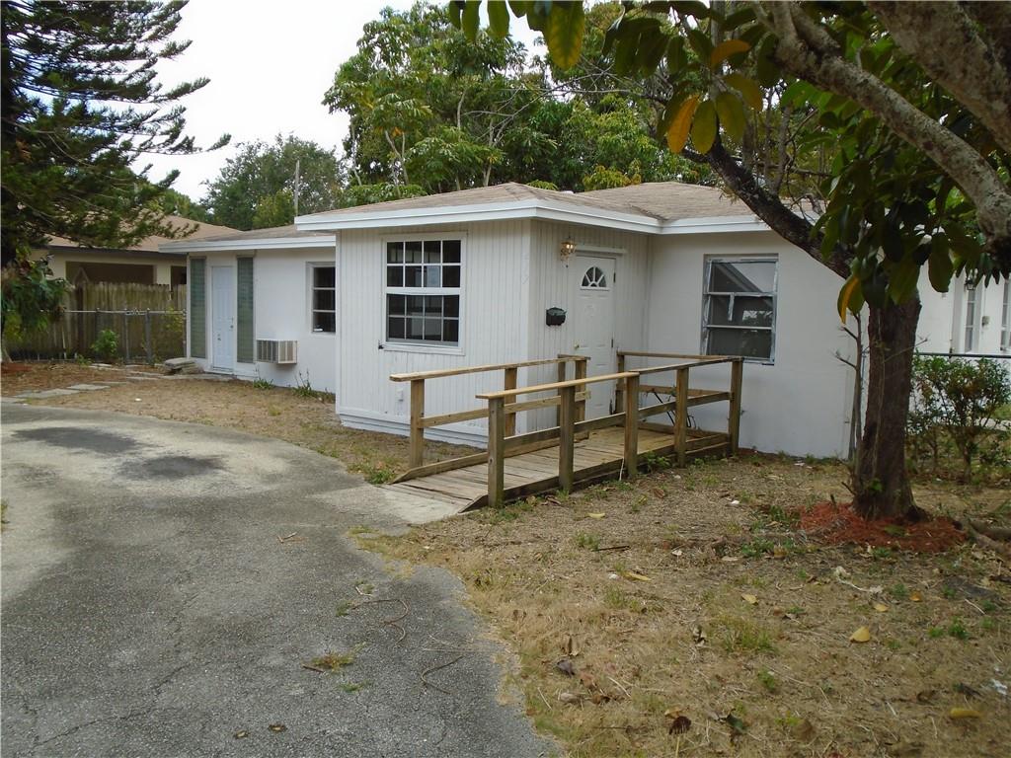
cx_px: 506
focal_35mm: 31
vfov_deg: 45.4
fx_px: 905
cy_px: 379
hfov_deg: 58.4
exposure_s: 1/400
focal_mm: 5.5
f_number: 3.5
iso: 100
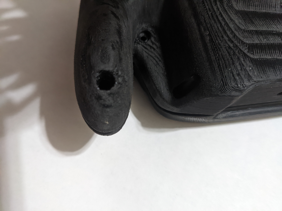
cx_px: 141
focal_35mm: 27
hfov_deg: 65.3
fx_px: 220
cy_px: 106
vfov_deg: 51.4
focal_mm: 4.38
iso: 852
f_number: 1.73
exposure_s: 1/60
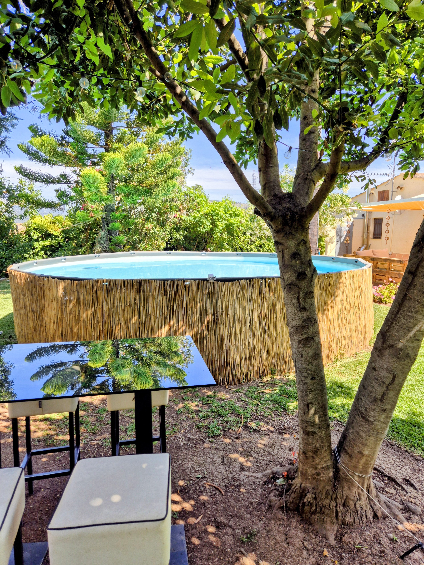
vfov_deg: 73.9
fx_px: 376
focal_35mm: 23
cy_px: 282
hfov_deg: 58.9
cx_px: 212
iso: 25
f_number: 1.8
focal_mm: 5.4
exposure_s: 1/898
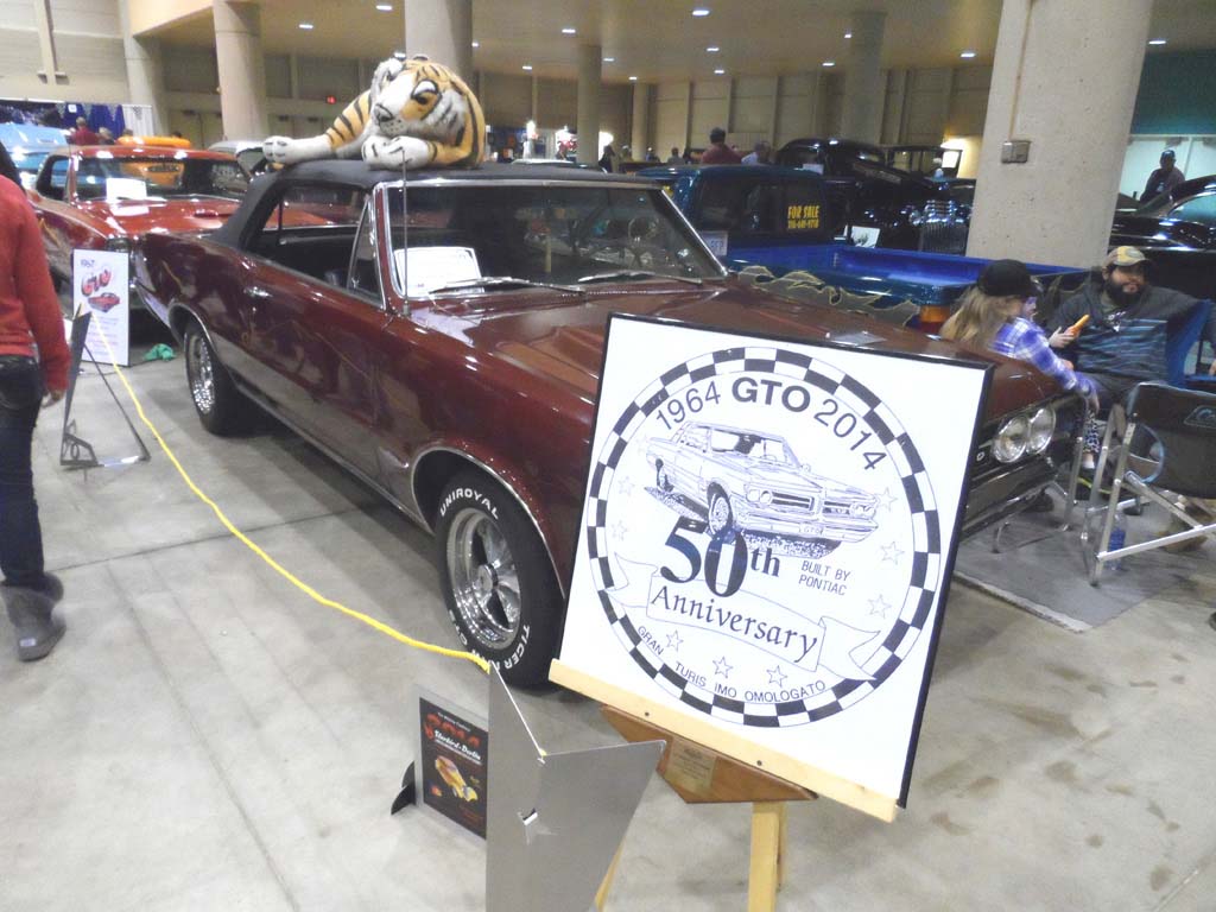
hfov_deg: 71.6
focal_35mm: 24
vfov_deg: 56.8
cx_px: 608
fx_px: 843
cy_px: 456
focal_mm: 4
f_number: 3.2
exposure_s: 1/30
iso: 480
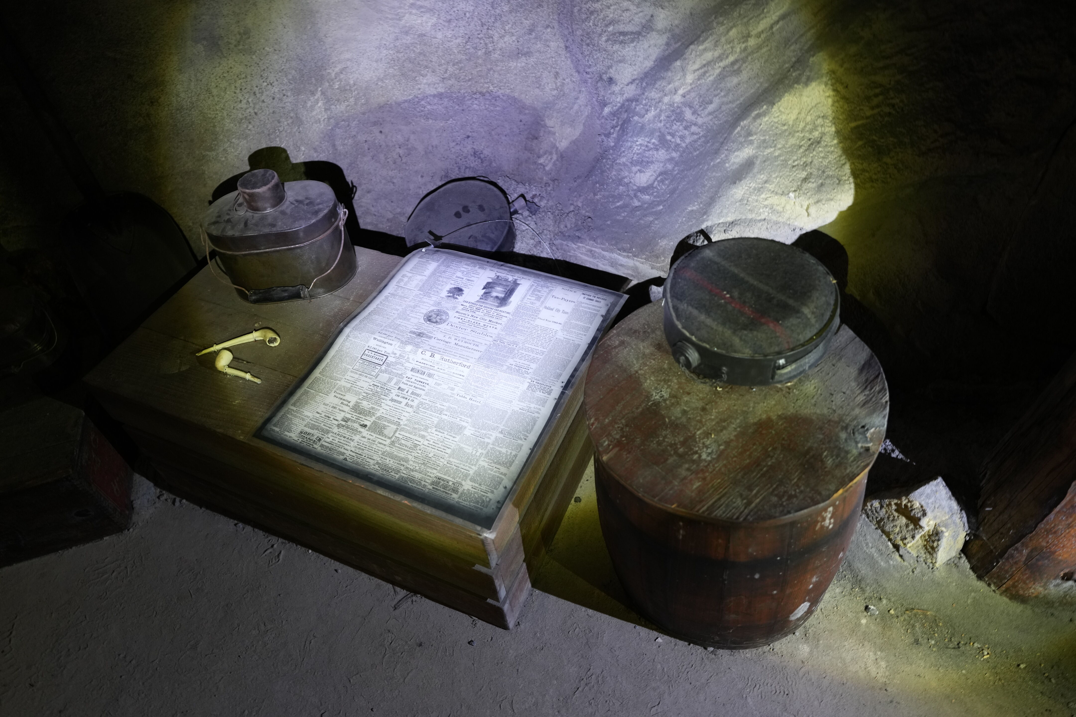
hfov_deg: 73.7
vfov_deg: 53.1
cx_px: 538
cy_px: 358
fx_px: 717
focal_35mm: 24
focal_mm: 24
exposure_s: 1/30
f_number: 2.8
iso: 1000
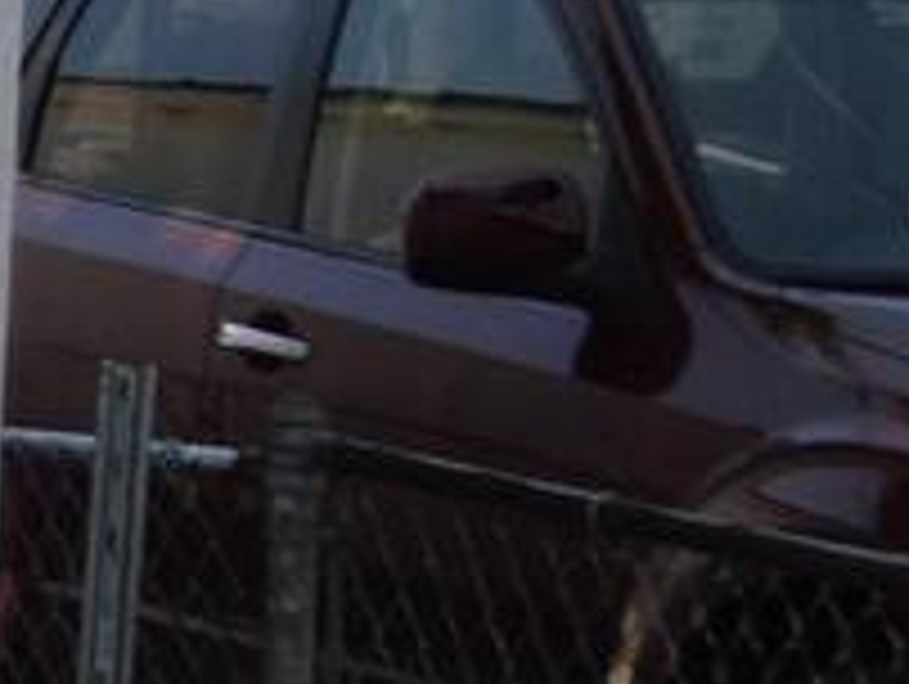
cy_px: 65
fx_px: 7020
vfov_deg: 5.6
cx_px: -2066
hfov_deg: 6.6
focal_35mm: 267
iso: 100
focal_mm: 26
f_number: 6.3
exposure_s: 1/160
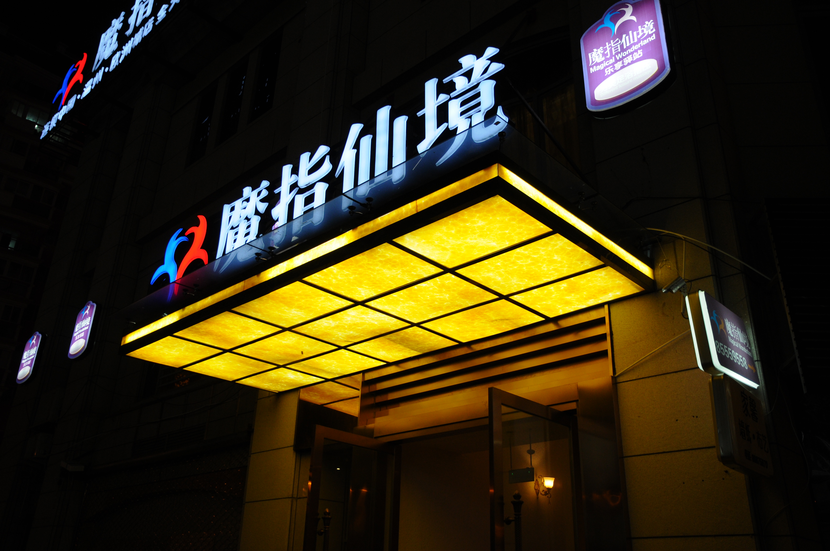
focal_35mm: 30
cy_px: 276
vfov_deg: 43.5
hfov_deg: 62.0
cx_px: 415
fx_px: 691
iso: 560
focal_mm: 20
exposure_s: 1/30
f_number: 3.8
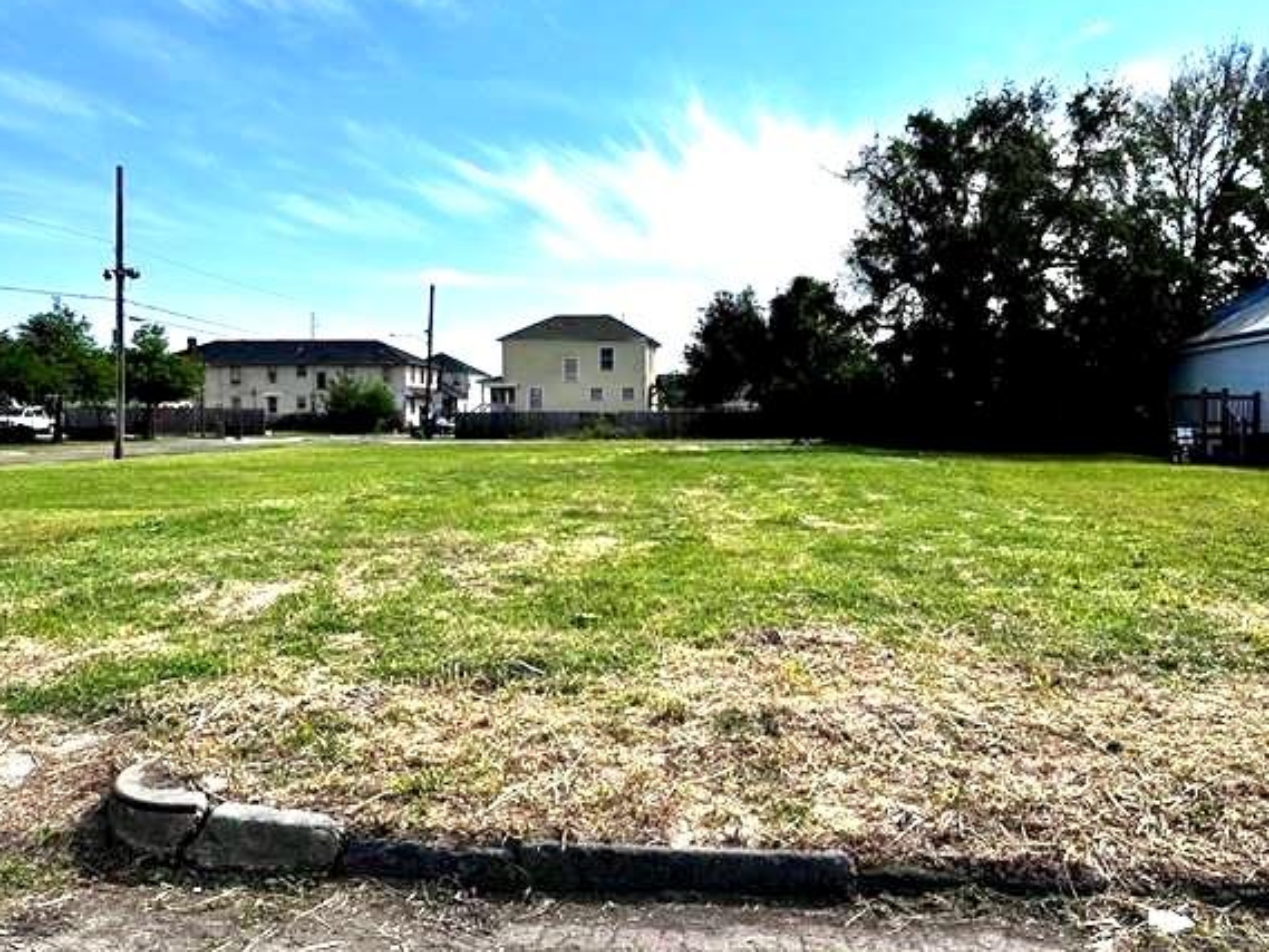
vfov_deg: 51.3
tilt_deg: -0.7
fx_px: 990
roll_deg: -1.4
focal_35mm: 27
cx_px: 669
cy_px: 437
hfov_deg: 65.3
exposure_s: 1/5848
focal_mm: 6.86
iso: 80
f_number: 1.78
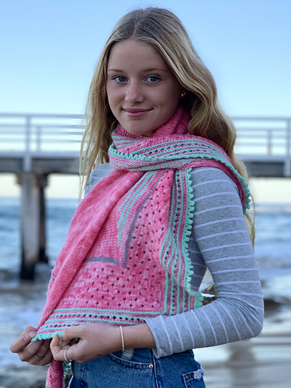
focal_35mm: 52
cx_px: 146
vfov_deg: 36.8
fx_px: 583
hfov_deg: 28.0
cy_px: 194
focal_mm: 6
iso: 20
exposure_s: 1/122
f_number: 2.4
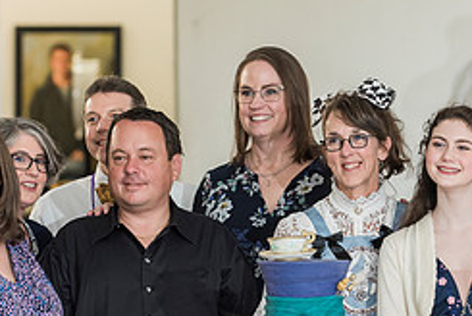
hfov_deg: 6.5
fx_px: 4148
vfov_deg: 4.4
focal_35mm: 316
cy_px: 159
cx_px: 379
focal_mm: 125
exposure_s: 1/160
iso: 1000
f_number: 3.5
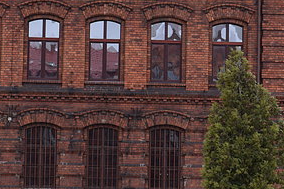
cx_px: 131
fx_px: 1164
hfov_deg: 13.9
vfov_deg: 9.3
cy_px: 98
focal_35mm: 148
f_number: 9
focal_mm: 31
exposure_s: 1/320
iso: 200
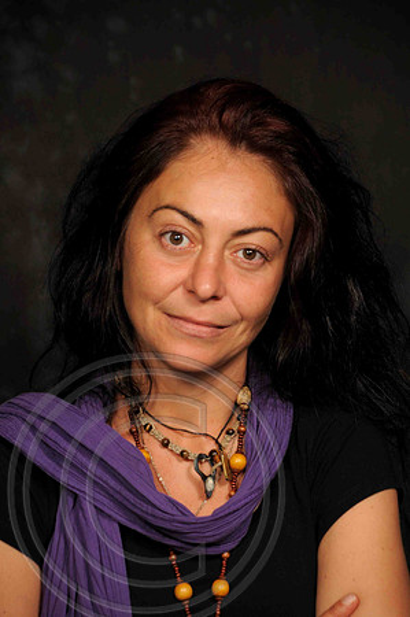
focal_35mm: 180
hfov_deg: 7.6
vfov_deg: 11.4
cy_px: 308
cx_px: 205
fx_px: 3082
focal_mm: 120
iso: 200
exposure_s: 1/40
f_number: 5.6
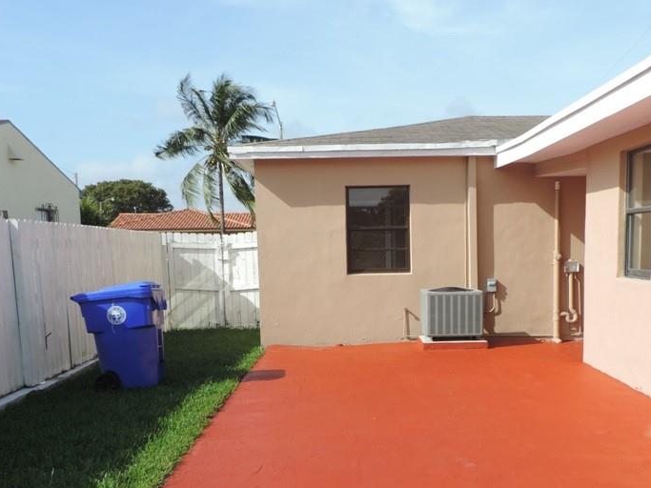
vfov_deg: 33.8
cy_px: 352
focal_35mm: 42
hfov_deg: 44.7
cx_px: 372
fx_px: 790
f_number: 3.1
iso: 80
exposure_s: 1/1000
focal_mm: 4.9
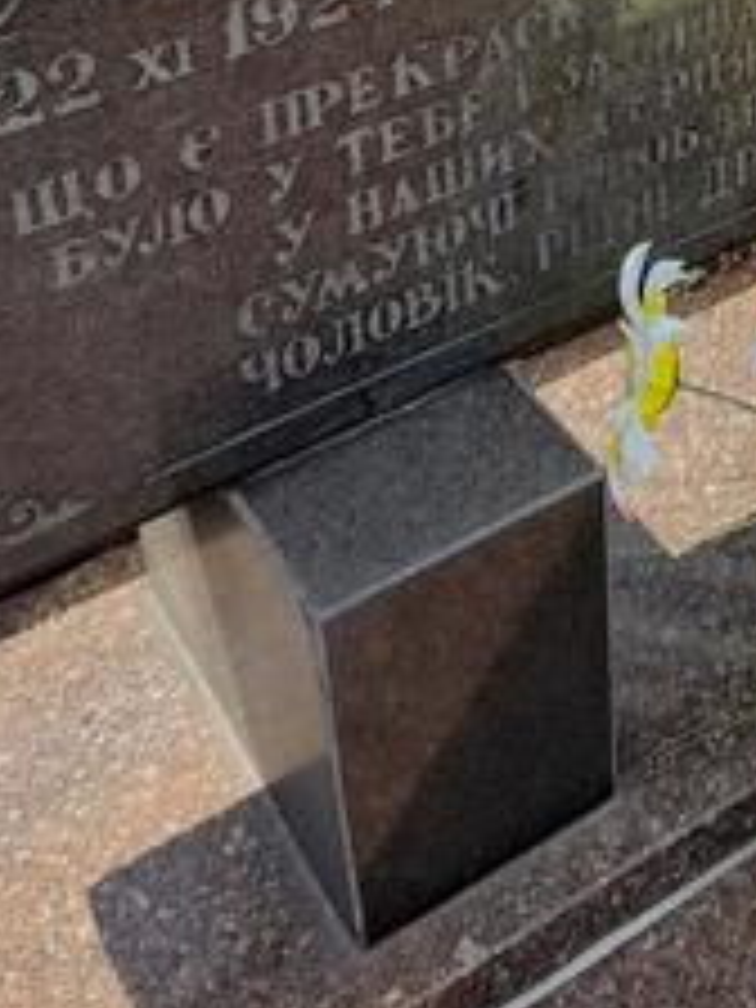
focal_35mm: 67
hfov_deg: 20.9
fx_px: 1951
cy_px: -216
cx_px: 828
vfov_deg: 25.8
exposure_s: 1/263
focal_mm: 4.6
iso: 20
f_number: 2
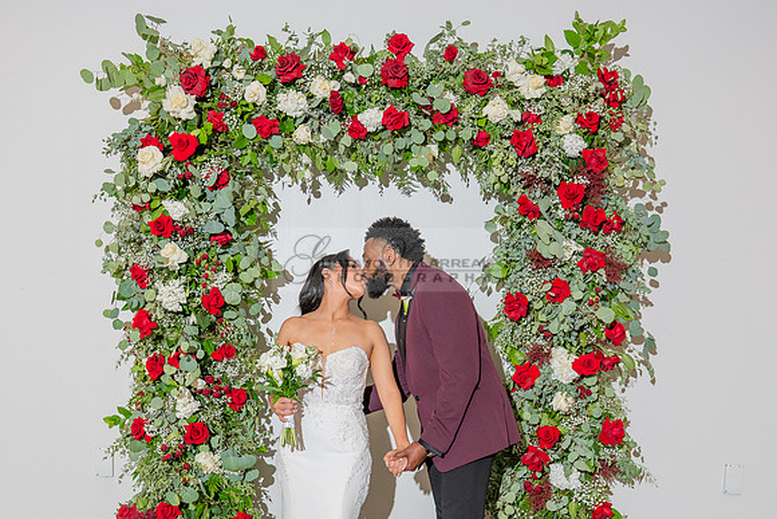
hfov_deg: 42.5
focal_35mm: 46
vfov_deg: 28.7
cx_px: 385
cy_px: 381
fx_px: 999
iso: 800
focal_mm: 30.5
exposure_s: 1/200
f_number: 4
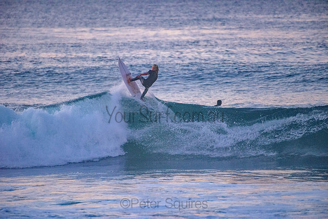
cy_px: 110
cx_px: 164
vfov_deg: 2.8
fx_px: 4556
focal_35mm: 500
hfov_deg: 4.1
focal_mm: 500
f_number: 5.6
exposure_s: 1/500
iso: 5600
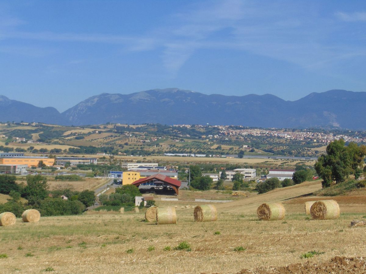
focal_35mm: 71
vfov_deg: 20.7
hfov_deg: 27.4
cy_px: 137
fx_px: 751
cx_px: 183
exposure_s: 1/320
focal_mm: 12.8
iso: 80
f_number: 9.6
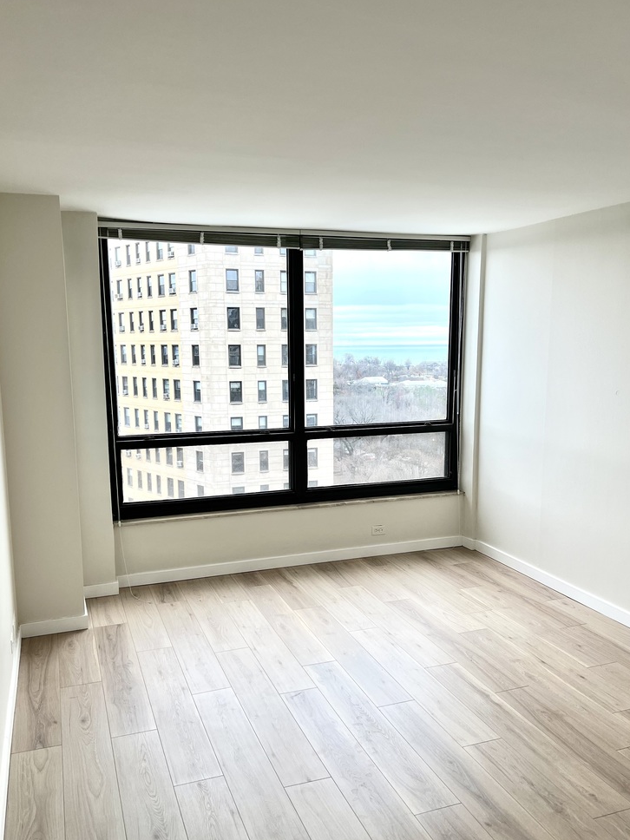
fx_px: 704
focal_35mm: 29
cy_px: 450
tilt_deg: -8.2
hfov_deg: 48.2
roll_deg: +0.7
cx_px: 317
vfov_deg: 61.6
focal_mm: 5.7
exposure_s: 1/160
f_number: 1.5
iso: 50
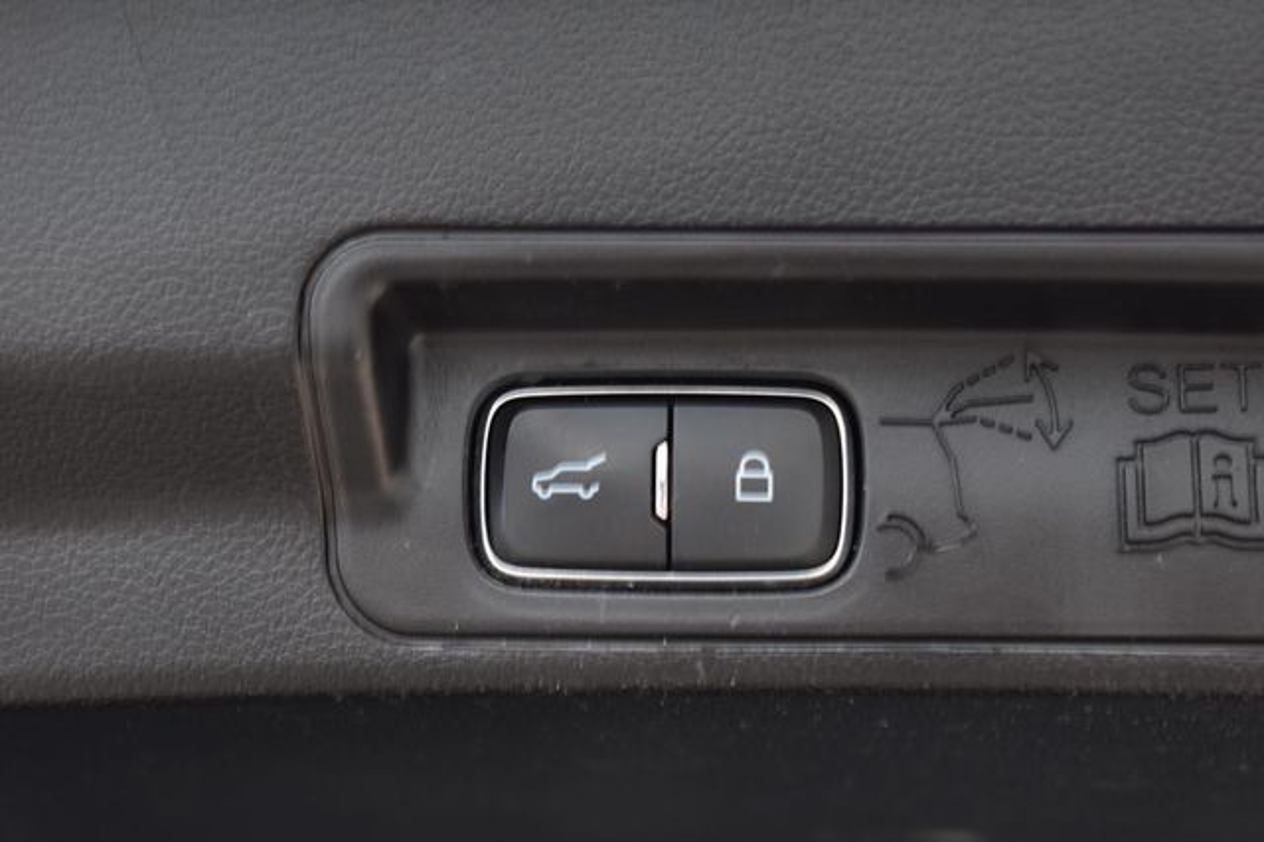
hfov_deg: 24.6
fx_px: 2895
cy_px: 421
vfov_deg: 16.5
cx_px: 632
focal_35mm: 82
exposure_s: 1/25
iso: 400
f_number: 7.1
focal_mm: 55
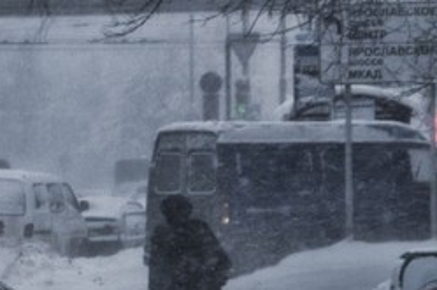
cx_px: -314
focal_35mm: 499
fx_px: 6046
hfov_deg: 4.1
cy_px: 328
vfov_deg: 2.7
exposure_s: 1/125
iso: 250
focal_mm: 92
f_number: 7.1
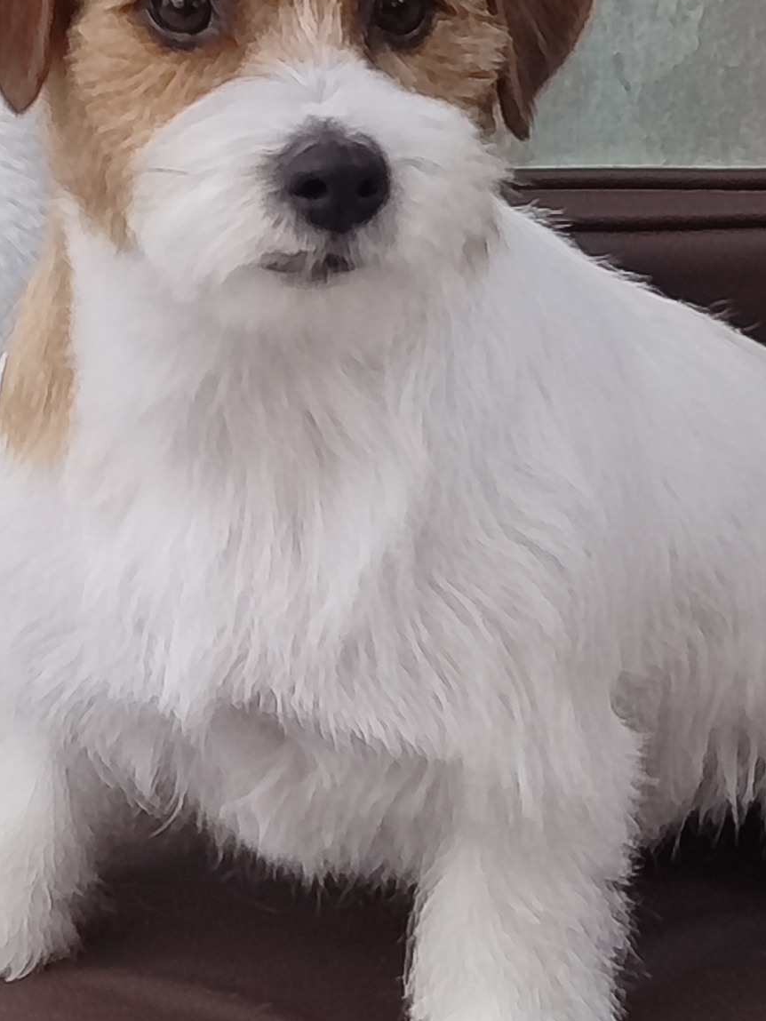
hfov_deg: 16.9
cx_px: 266
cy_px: 327
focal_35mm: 87
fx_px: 2566
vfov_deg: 22.4
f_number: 1.89
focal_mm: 5.95
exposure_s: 1/50
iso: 727
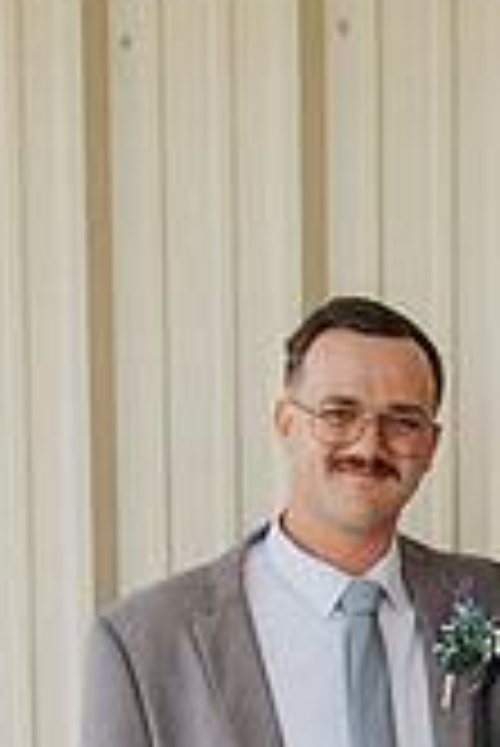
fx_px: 2557
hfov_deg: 11.1
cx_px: 475
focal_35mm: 123
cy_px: 945
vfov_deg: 15.9
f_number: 4
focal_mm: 30
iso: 100
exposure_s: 1/200
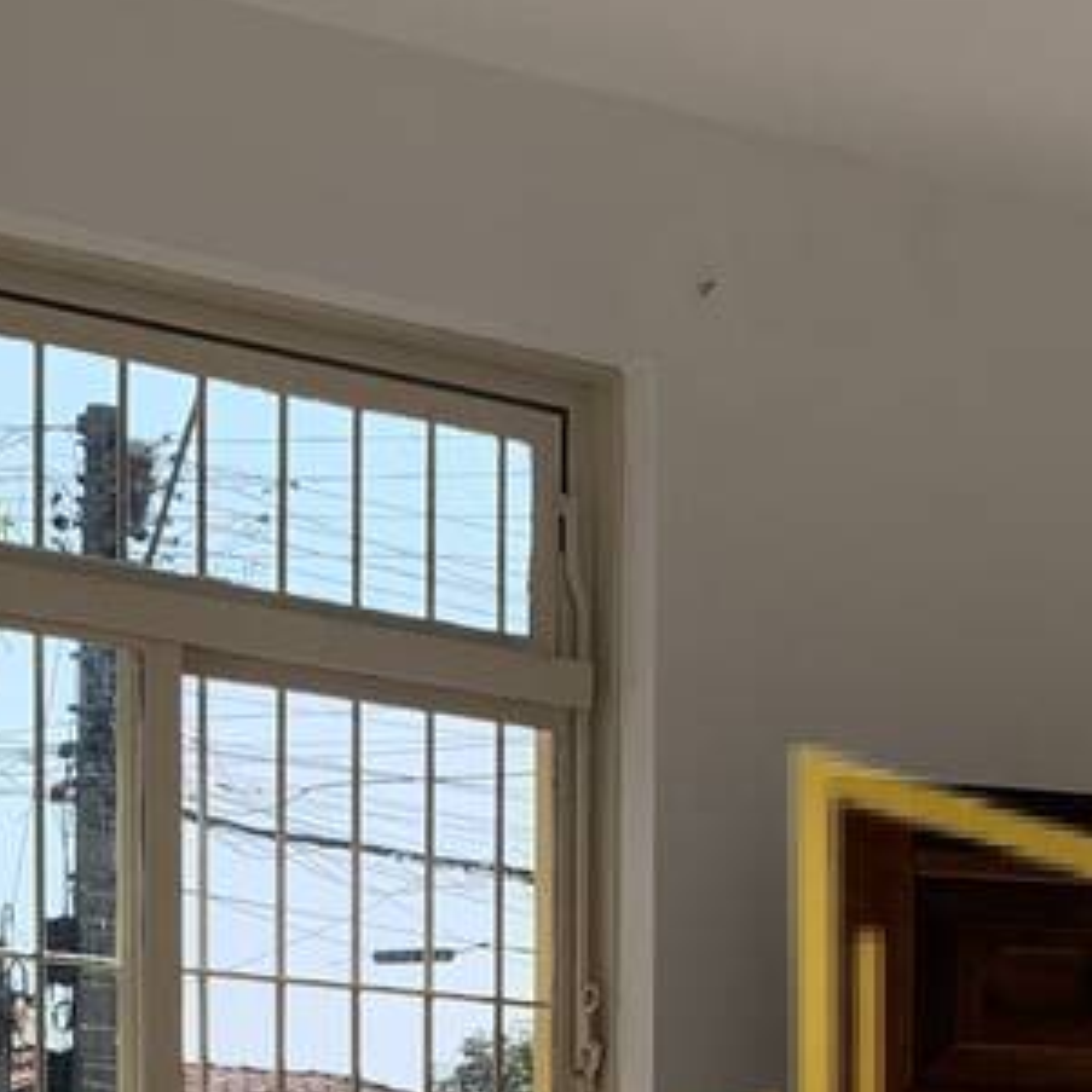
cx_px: 900
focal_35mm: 110
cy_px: 1640
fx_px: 3926
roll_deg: -1.1
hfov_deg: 15.7
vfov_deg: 14.7
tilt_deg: -5.3
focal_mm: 4.25
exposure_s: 1/903
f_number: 1.8
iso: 25
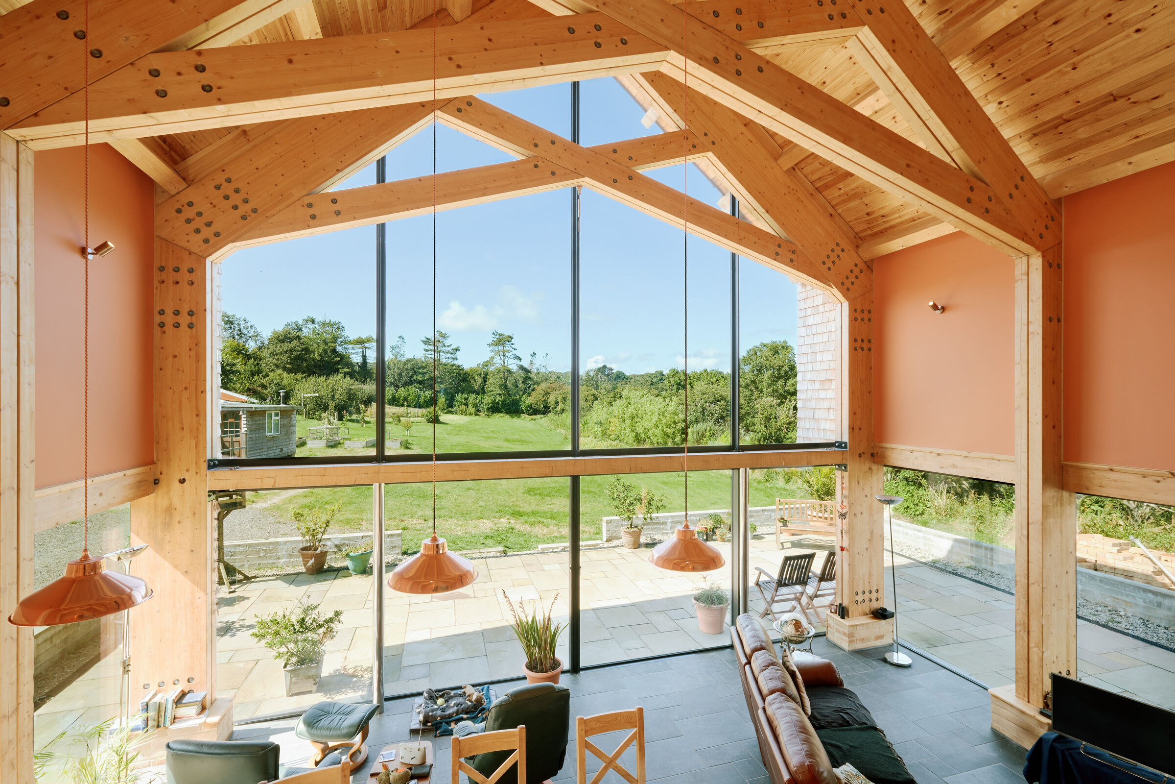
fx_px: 490
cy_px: 392
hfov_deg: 100.4
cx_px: 588
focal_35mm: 15
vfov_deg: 77.3
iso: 200
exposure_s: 1/60
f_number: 8
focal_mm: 10
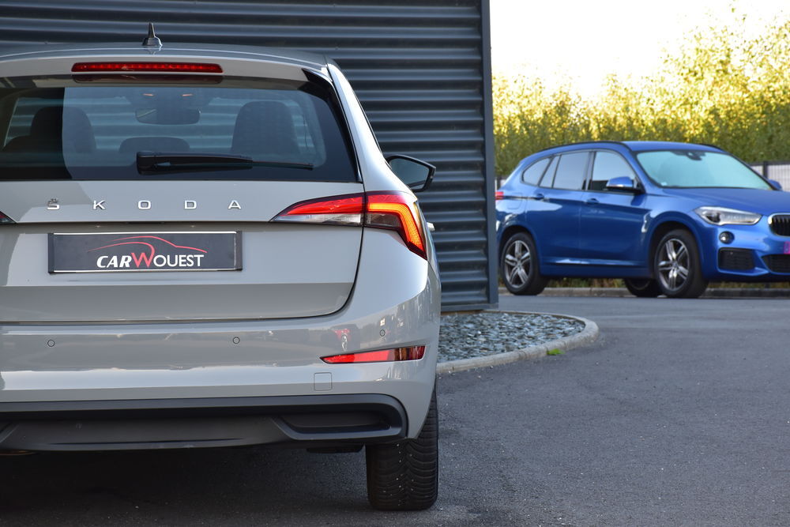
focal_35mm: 120
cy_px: 264
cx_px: 395
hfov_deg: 17.1
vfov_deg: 11.4
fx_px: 2634
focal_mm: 80
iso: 640
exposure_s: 1/125
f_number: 9
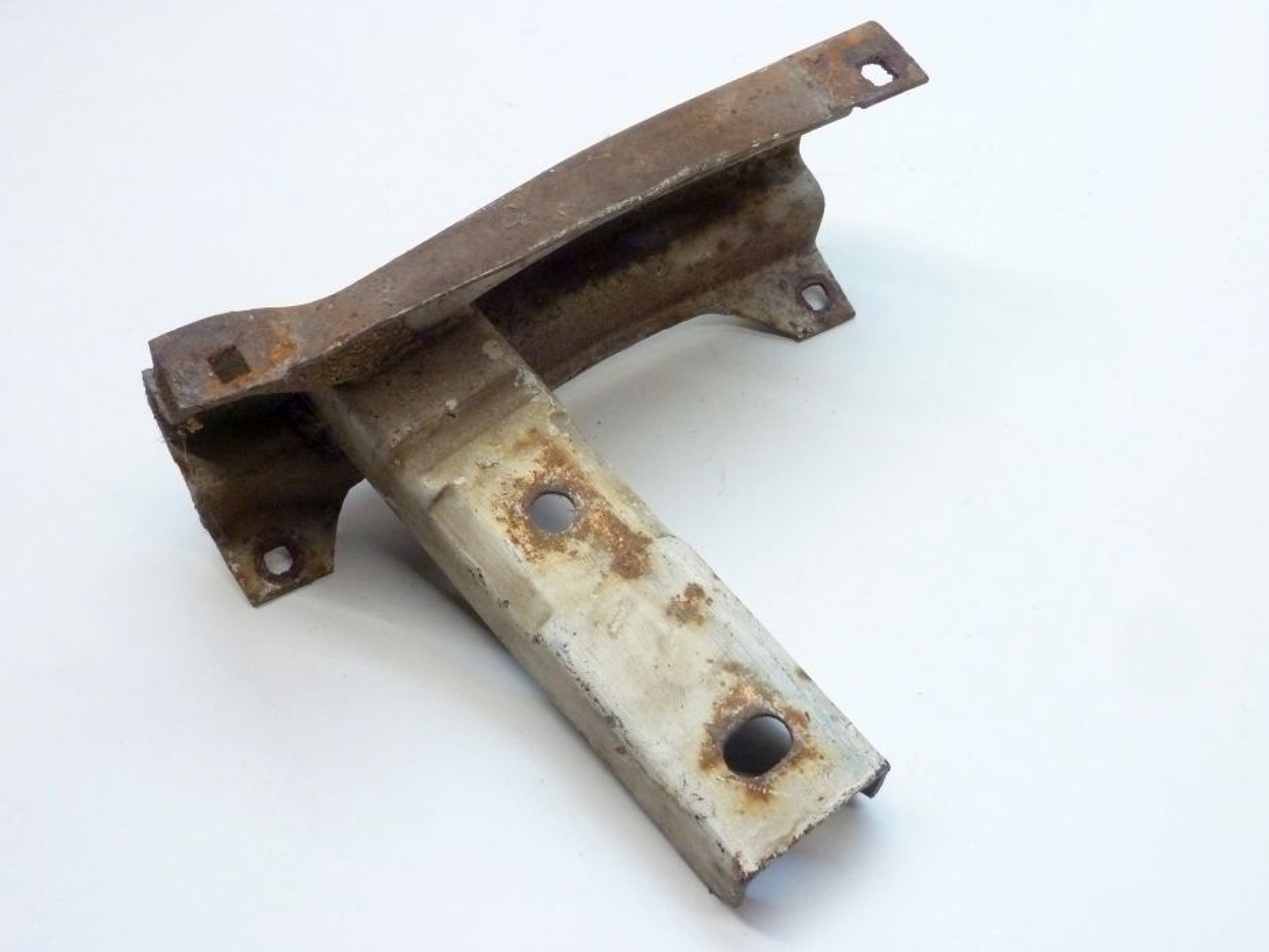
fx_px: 1760
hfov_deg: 39.7
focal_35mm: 48
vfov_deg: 30.3
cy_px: 476
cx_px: 634
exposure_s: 1/20
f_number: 3.8
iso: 400
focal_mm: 7.9
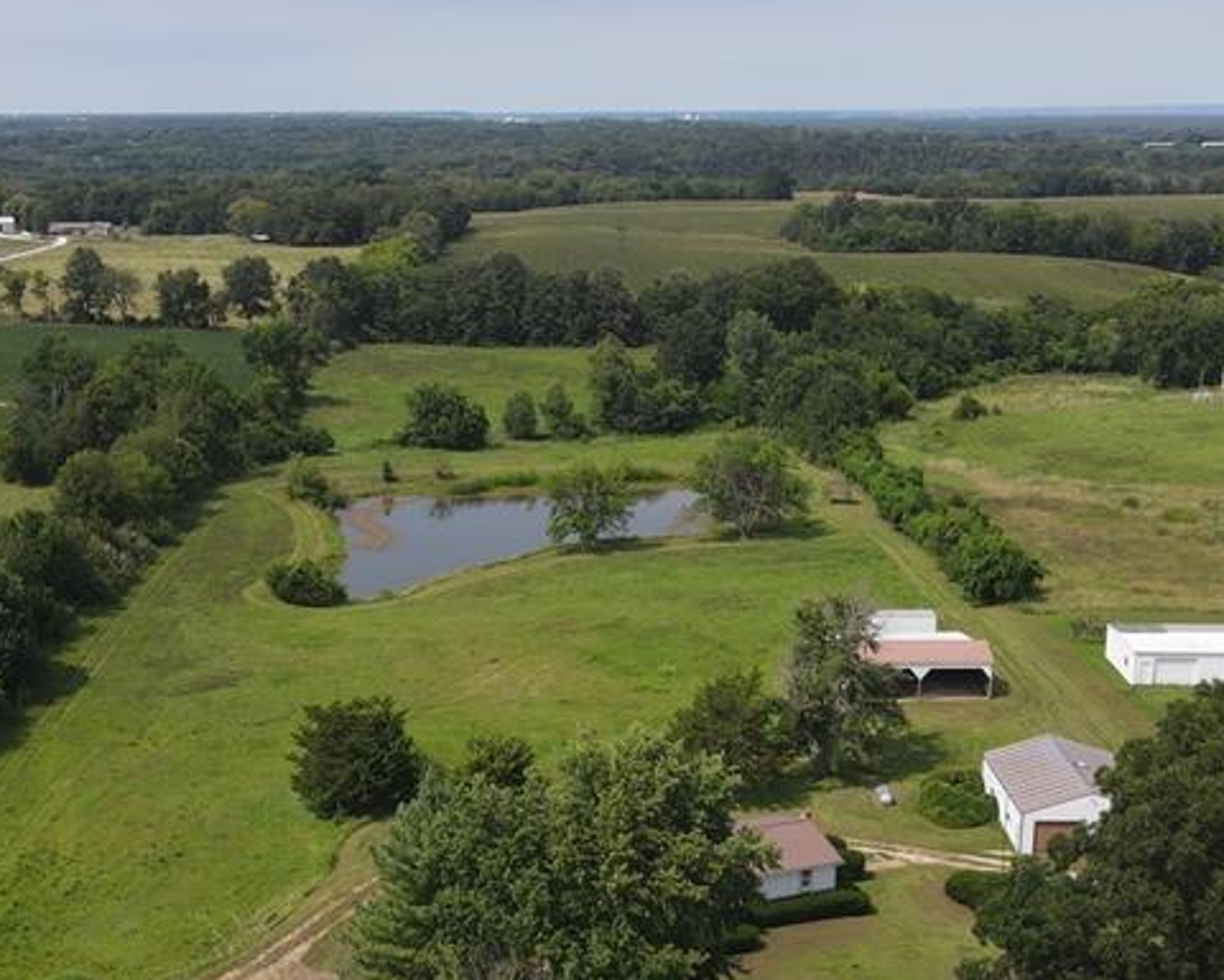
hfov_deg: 37.2
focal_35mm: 50
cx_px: 515
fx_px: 1811
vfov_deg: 30.1
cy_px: 618
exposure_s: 1/800
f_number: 2.8
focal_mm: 4.5
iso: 100
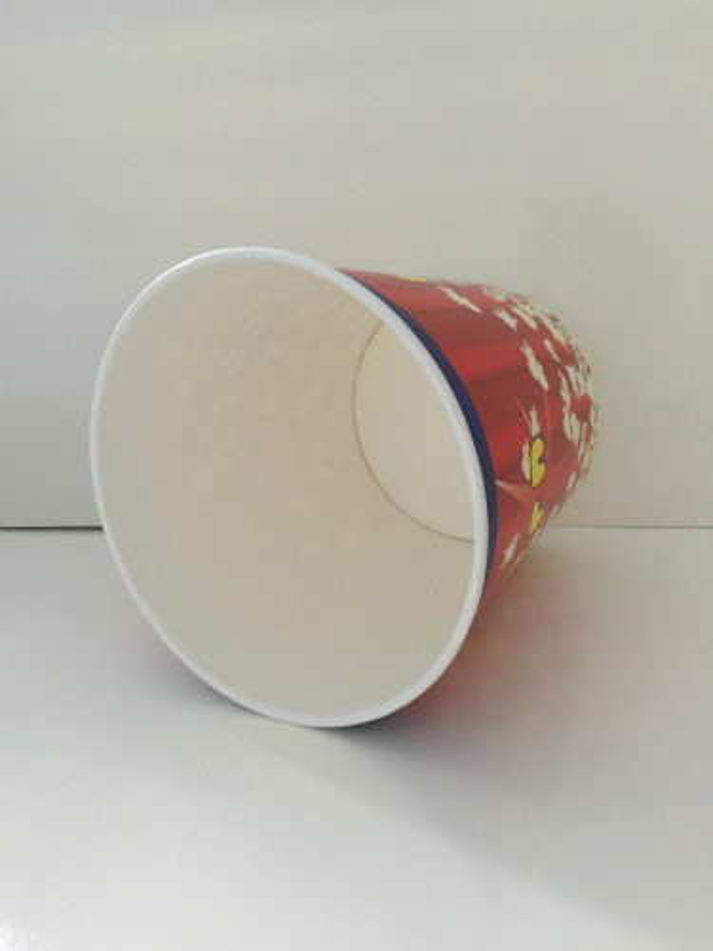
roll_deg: +4.9
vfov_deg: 61.7
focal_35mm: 29
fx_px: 796
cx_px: 356
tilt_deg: -19.3
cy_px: 476
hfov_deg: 48.2
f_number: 2.2
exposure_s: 1/15
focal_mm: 4.15
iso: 80
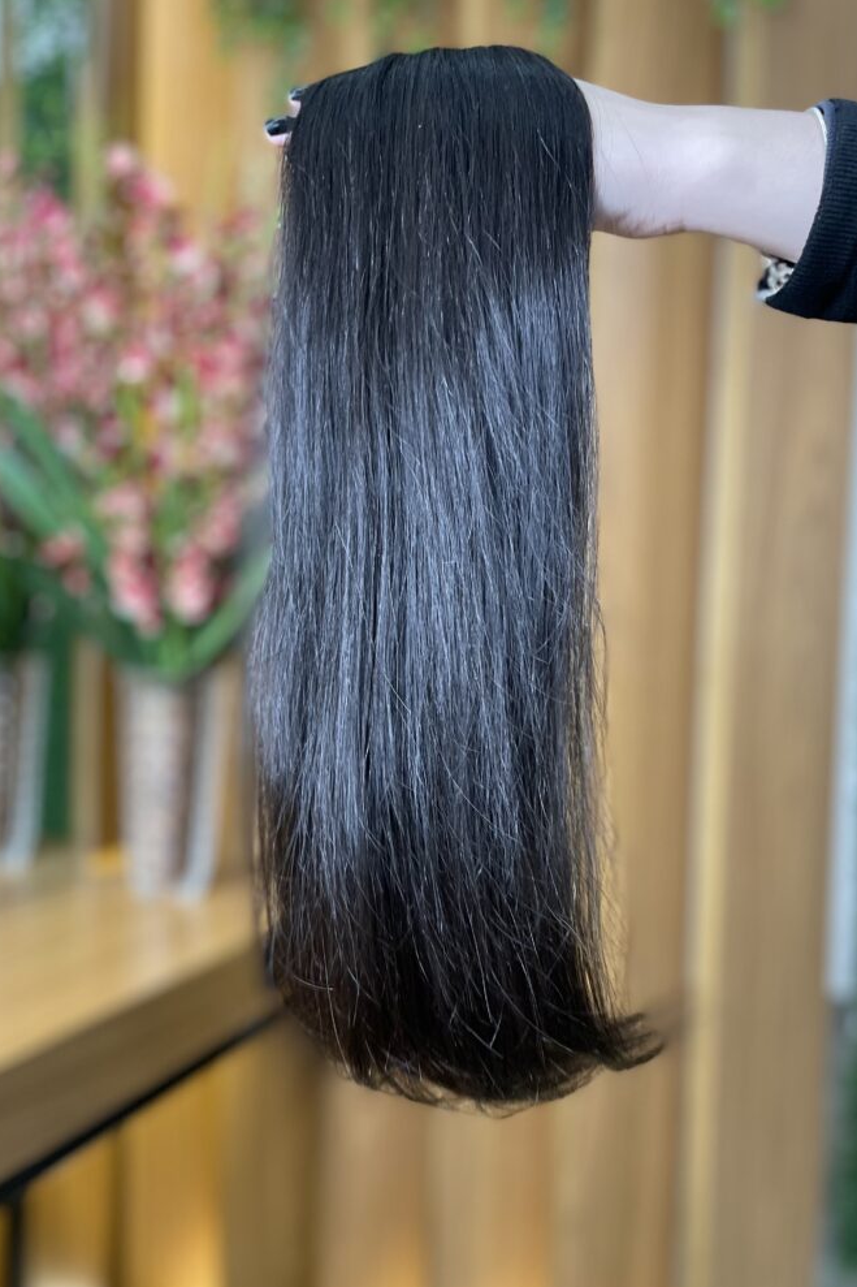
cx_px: 388
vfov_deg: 65.5
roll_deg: -1.0
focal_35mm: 28
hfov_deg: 46.3
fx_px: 1000
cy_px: 661
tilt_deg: -2.1
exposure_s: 1/60
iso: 200
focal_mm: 4.2
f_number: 1.6
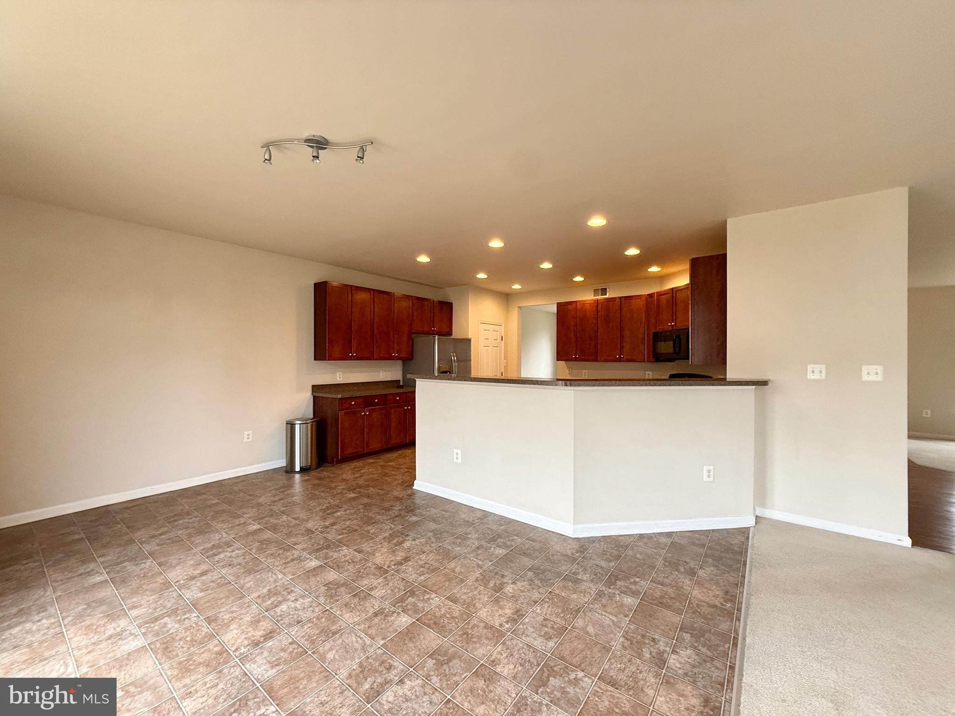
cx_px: 478
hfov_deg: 102.1
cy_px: 358
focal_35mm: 14
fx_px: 386
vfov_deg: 85.7
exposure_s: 1/120
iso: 250
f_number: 2.2
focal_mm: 2.22
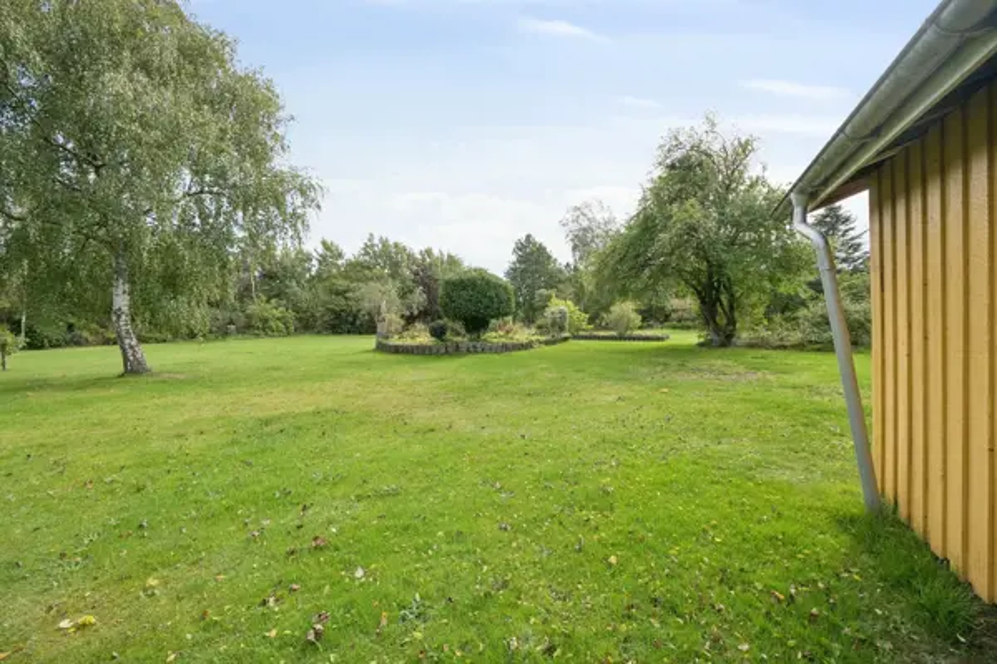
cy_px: 332
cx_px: 498
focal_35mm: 15
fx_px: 415
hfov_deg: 100.4
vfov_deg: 77.3
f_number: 4
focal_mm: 10
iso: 640
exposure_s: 1/2500
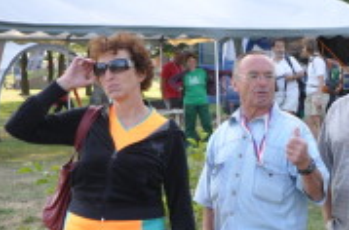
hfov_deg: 16.3
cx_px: 417
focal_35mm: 121
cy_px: 230
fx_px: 1169
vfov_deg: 11.1
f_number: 5.6
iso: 200
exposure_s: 1/125
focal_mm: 30
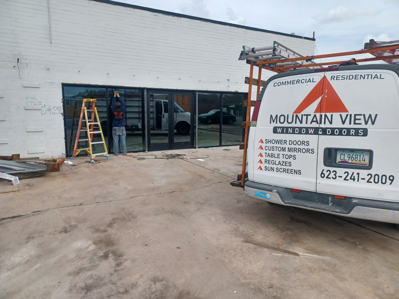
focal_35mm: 25
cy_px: 150
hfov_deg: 69.4
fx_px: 288
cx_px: 200
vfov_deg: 54.9
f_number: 1.8
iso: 32
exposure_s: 1/500
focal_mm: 4.6
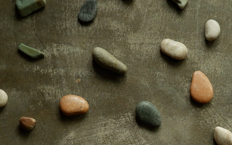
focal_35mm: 63
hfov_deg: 32.5
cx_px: 119
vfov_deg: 18.9
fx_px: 398
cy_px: 196
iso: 1250
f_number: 5.6
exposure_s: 1/100
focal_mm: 15
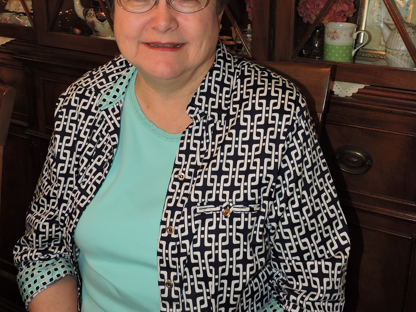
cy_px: 81
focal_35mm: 41
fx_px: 493
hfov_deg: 45.8
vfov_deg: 34.4
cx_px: 212
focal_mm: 5.4
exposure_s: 1/30
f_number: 3.1
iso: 200
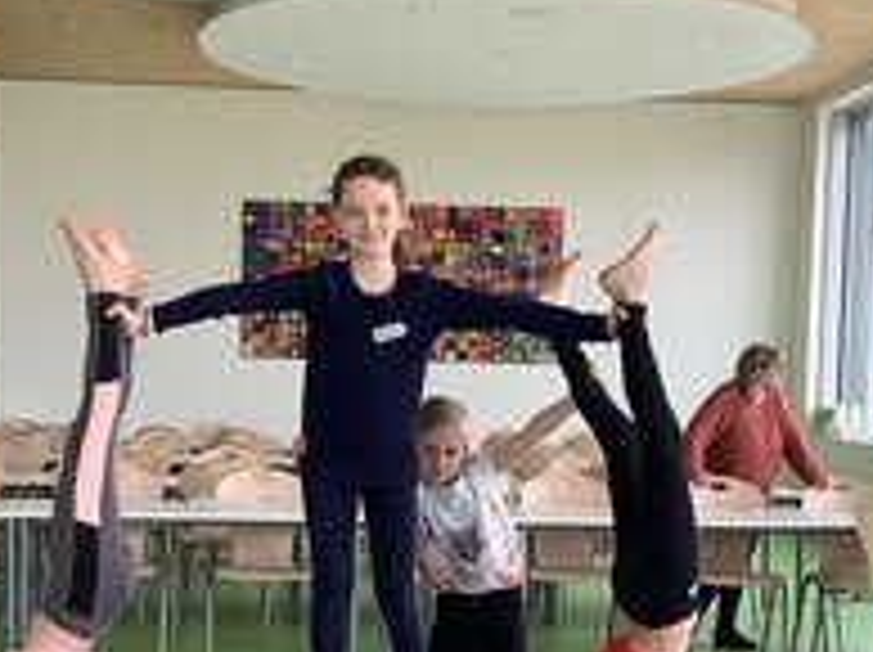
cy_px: 472
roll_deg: -1.2
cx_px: 400
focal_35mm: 64
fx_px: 1612
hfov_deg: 30.3
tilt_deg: -3.9
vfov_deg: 22.7
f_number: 2.4
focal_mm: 3.3
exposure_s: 1/60
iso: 50
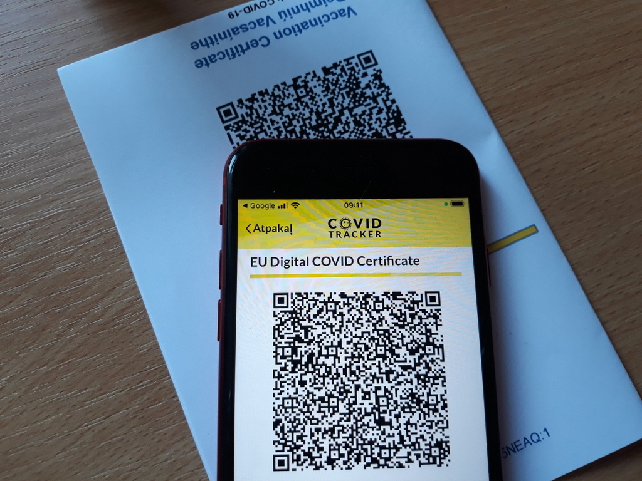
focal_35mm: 27
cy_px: 240
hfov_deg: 65.3
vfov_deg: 51.4
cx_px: 321
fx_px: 501
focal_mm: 3.71
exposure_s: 1/100
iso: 64
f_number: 1.7
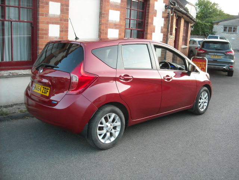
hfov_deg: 52.6
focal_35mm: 35
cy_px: 90
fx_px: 242
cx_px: 120
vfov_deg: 40.7
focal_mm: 5.7
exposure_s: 1/148
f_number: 2.8
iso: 270
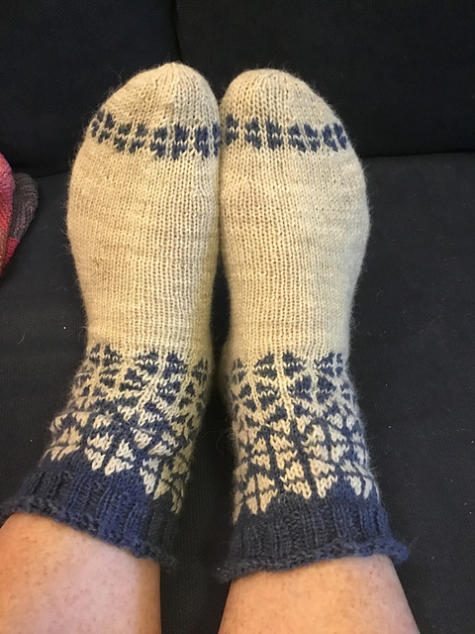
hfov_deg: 45.4
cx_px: 238
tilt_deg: -54.8
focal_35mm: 31
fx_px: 567
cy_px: 317
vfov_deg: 58.4
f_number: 2.4
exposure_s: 1/17
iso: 250
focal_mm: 3.3
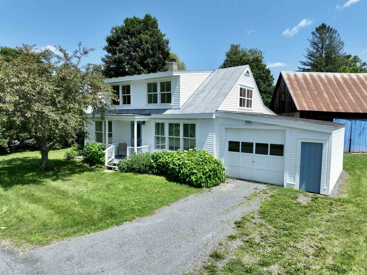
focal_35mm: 24
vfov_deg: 56.8
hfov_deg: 71.6
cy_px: 138
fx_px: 254
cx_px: 184
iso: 110
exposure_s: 1/1600
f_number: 2.8
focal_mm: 12.29
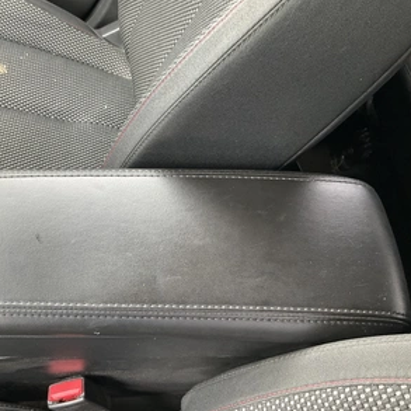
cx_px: 140
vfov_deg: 47.2
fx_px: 470
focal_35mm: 35
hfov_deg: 46.5
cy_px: 208
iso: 64
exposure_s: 1/91
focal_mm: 3
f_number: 1.8
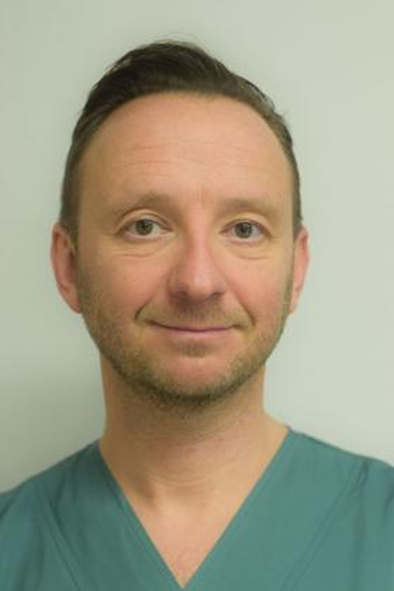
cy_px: 296
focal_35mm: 75
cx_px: 197
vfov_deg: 27.0
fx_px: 1231
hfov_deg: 18.2
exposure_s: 1/60
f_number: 2.8
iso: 500
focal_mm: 50
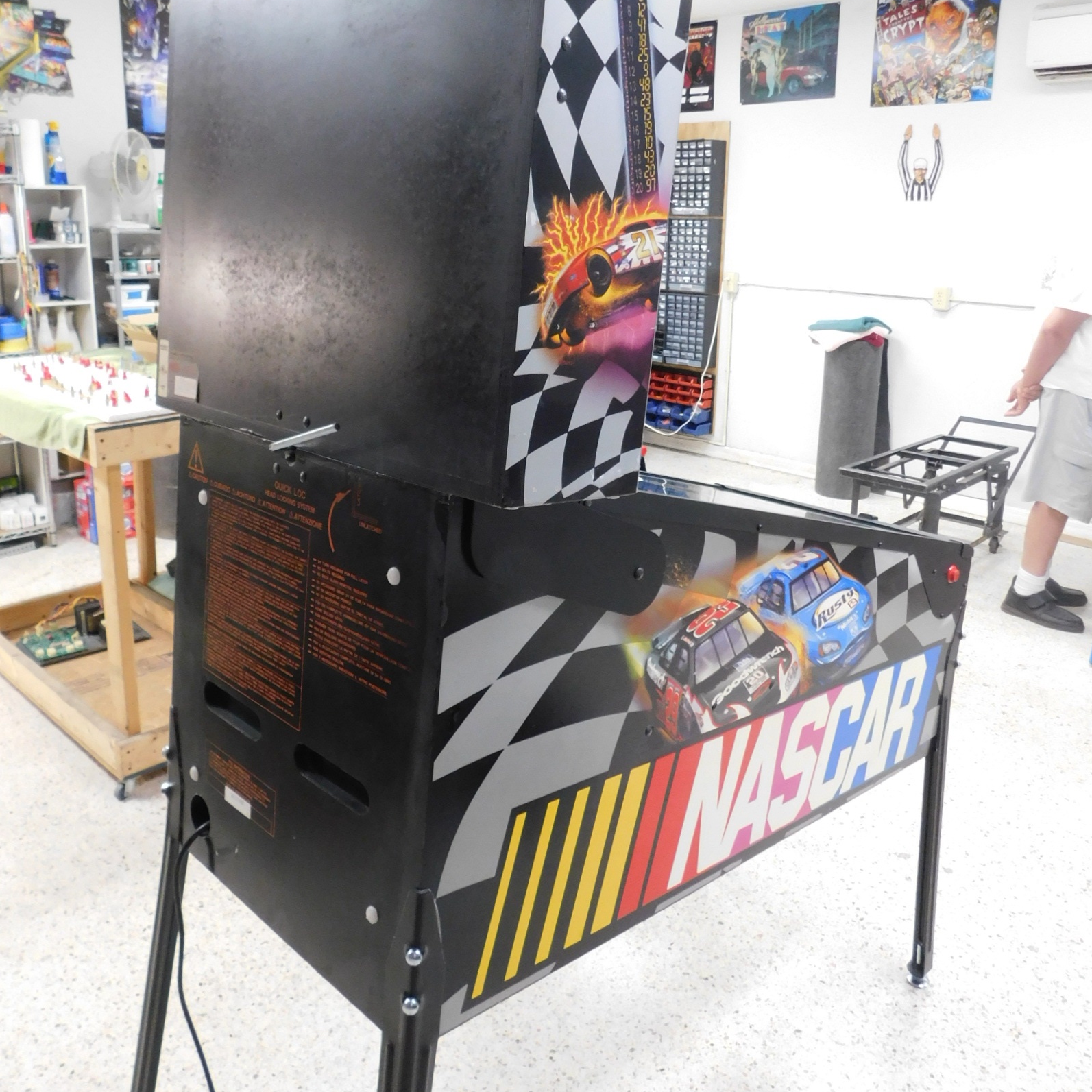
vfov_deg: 55.3
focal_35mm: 29
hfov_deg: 55.6
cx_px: 529
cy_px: 451
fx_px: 1035
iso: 320
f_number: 3
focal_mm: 4
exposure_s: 1/30
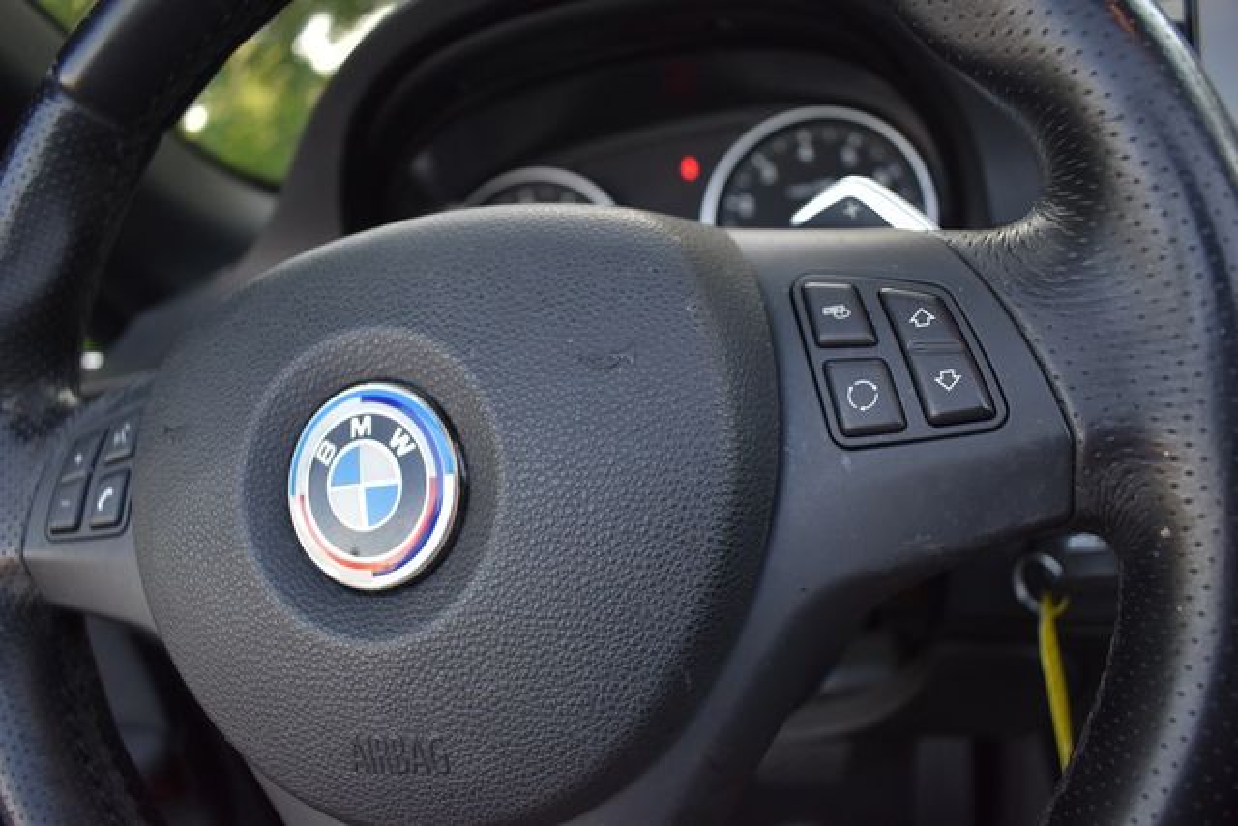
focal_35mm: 27
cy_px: 413
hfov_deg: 67.4
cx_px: 619
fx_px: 929
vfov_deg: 48.0
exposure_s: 1/250
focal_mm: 18
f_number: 3.5
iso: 500
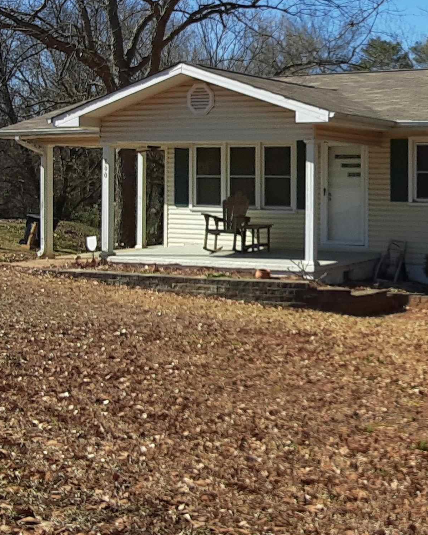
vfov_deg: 34.3
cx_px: 421
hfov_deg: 26.7
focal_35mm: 54
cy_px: 168
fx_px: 855
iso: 40
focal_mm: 2.91
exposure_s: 1/1626
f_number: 1.9
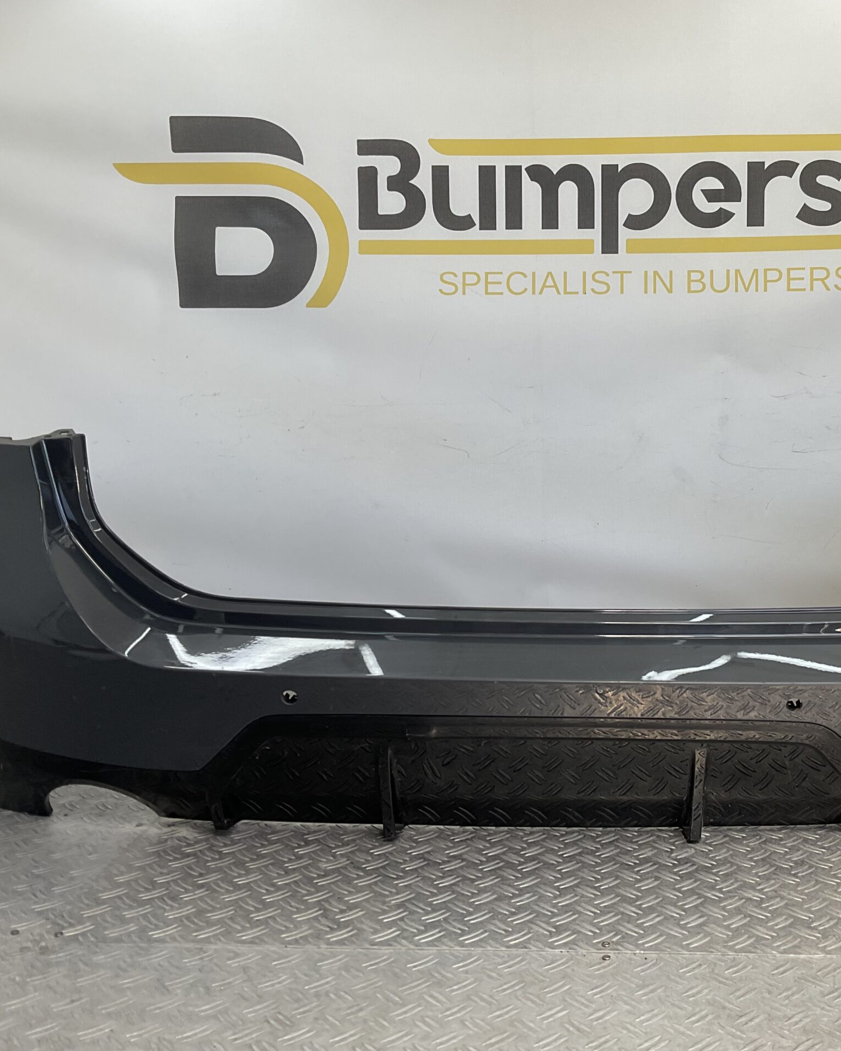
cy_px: 524
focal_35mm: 38
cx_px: 581
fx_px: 1182
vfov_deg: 47.9
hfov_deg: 38.6
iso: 16
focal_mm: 3
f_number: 1.8
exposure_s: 1/229
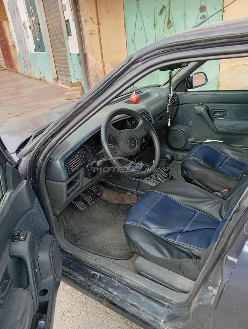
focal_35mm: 27
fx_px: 257
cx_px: 124
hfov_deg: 51.5
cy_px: 164
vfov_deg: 65.3
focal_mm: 3.98
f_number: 1.8
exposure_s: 1/50
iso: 53
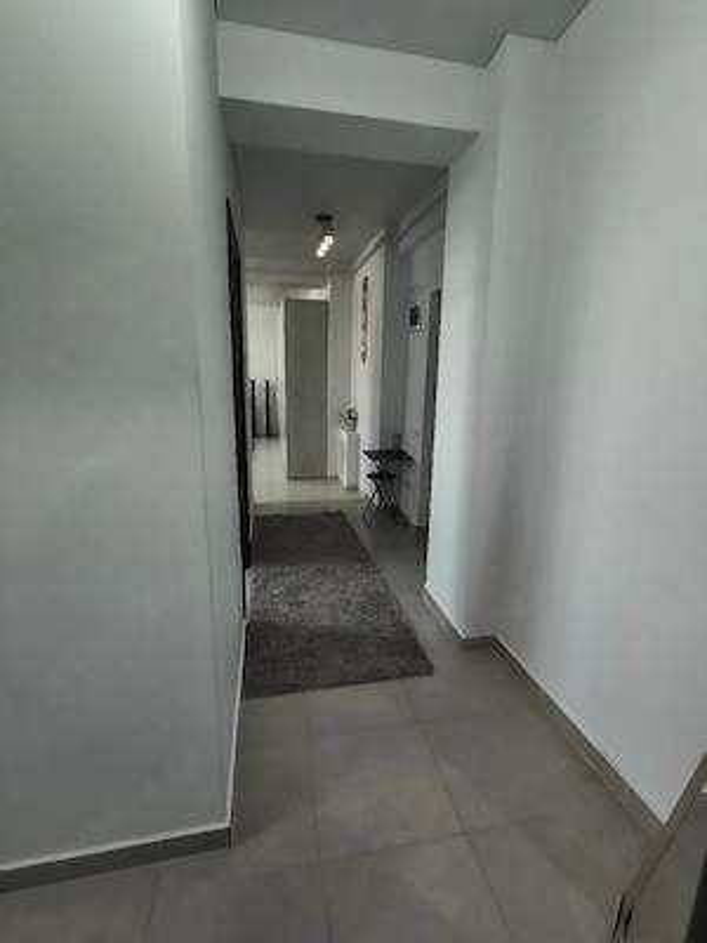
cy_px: 472
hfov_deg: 94.5
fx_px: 327
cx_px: 354
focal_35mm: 12
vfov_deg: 110.5
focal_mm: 2.13
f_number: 2.2
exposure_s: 1/50
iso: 326
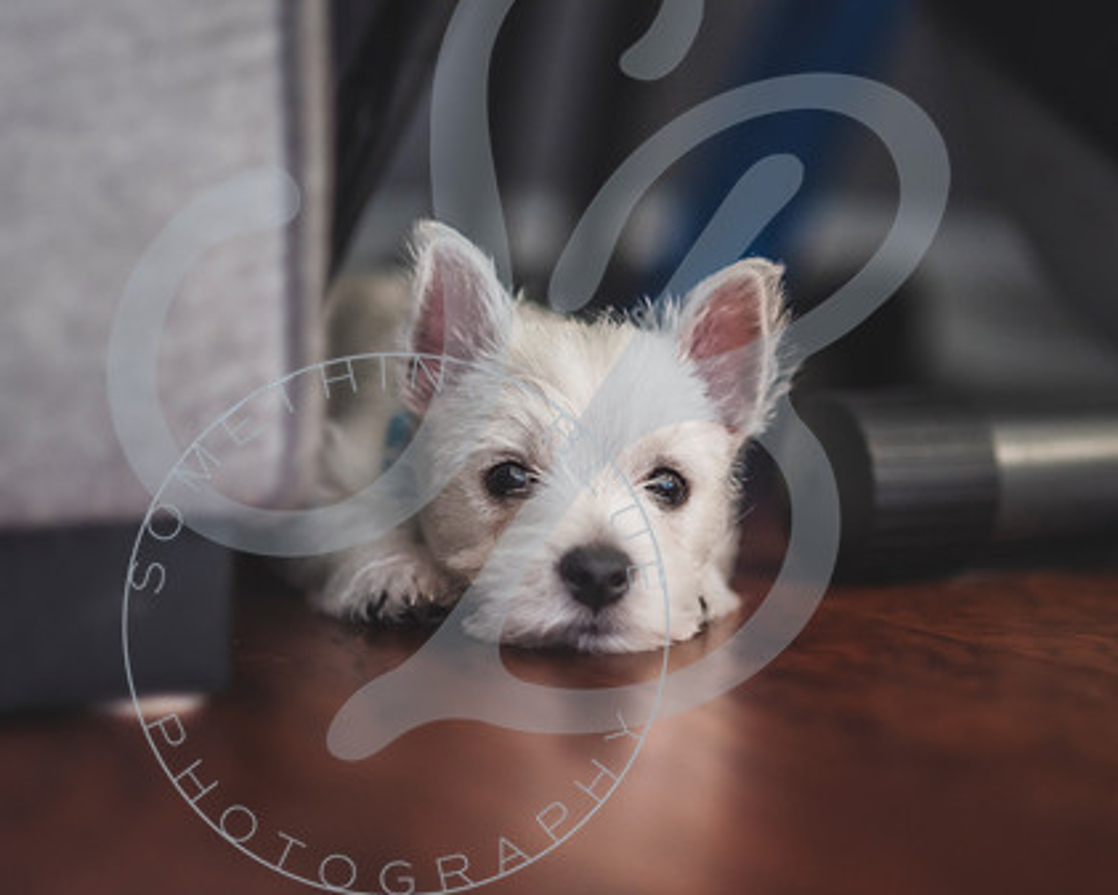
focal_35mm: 110
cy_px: 402
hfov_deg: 17.5
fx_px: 3641
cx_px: 528
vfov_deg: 14.0
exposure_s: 1/125
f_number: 1.8
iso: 500
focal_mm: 85
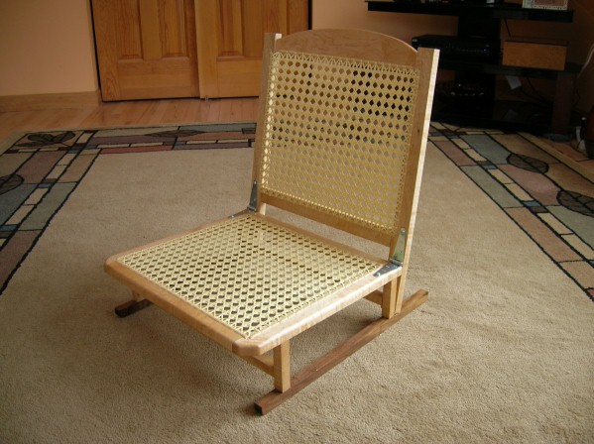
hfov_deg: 54.0
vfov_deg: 41.7
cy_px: 222
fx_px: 583
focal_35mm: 34
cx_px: 297
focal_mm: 5.7
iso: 50
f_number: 2.9
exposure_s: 1/29
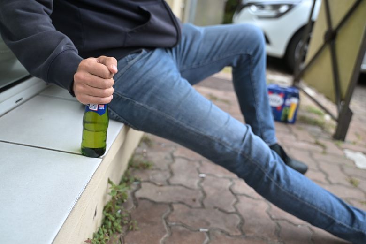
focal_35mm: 34
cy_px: 122
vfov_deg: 39.4
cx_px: 183
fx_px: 341
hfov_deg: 56.5
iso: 640
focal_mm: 33.5
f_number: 3.2
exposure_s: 1/2000
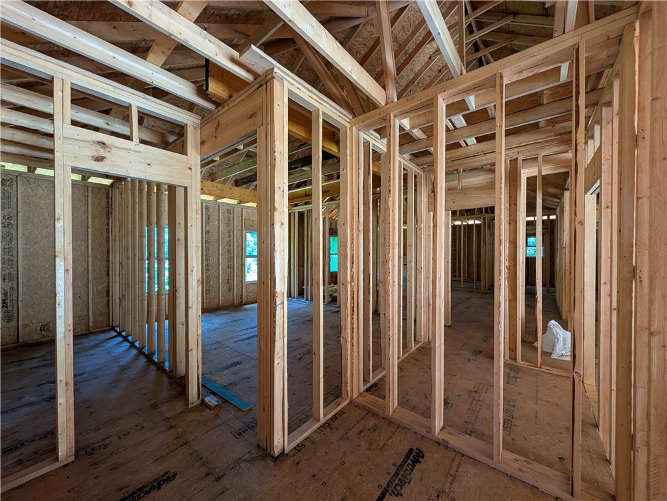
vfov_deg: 94.6
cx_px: 334
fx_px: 231
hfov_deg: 110.5
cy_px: 250
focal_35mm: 12
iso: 83
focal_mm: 2.02
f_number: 1.7
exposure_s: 1/80.9
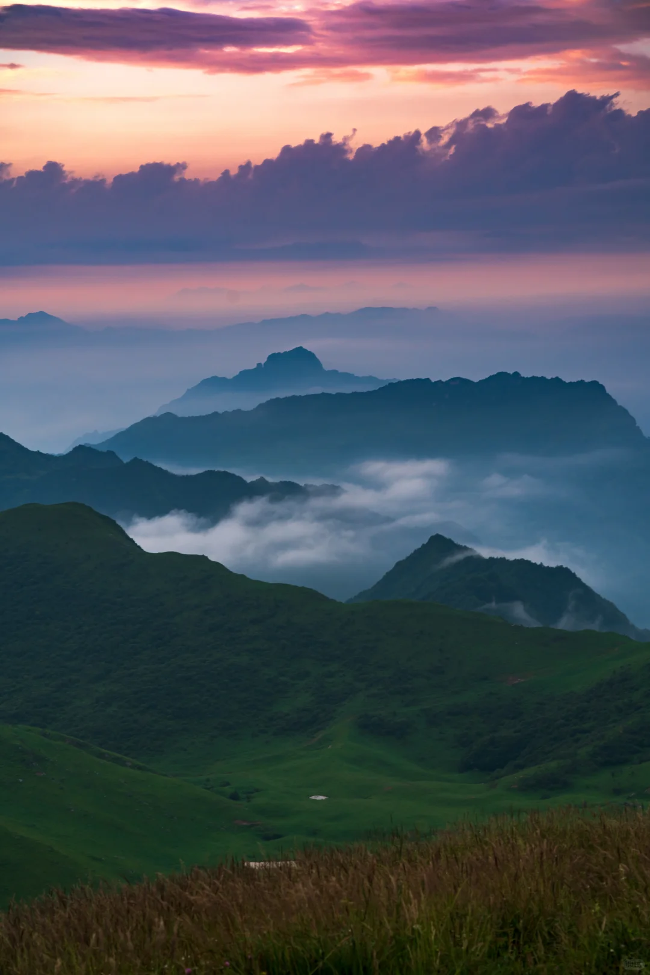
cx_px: 325
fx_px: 1895
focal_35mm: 70
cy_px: 488
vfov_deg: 28.8
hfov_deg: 19.5
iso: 200
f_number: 6.3
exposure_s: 1/100
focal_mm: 70
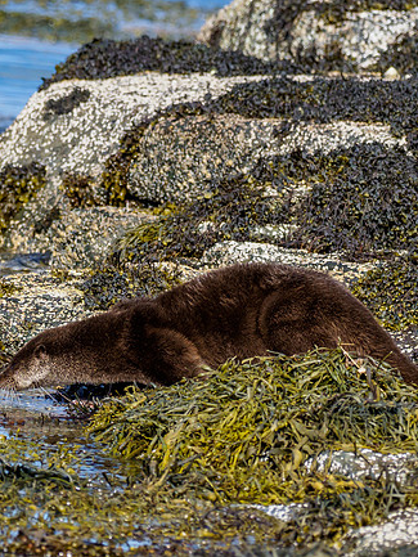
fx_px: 20792
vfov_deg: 1.5
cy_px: 447
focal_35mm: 1292
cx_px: -84
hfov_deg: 1.2
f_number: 4.5
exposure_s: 1/2000
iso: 320
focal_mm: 300
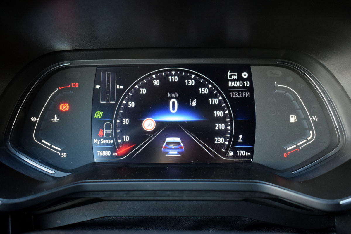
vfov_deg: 34.2
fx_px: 380
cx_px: 176
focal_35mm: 39
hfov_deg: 49.6
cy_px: 117
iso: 2200
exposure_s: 1/60
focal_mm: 26
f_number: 4
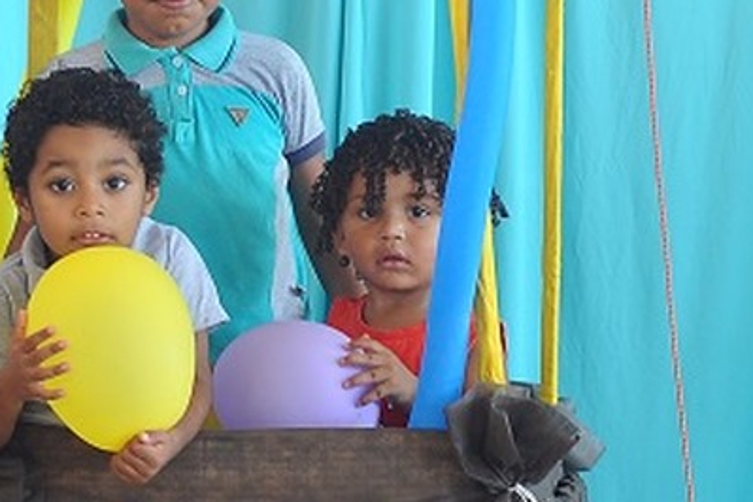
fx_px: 3409
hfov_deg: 12.6
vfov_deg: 8.4
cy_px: 54
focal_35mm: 163
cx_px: 225
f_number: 2.8
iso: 400
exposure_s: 1/100
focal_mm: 50
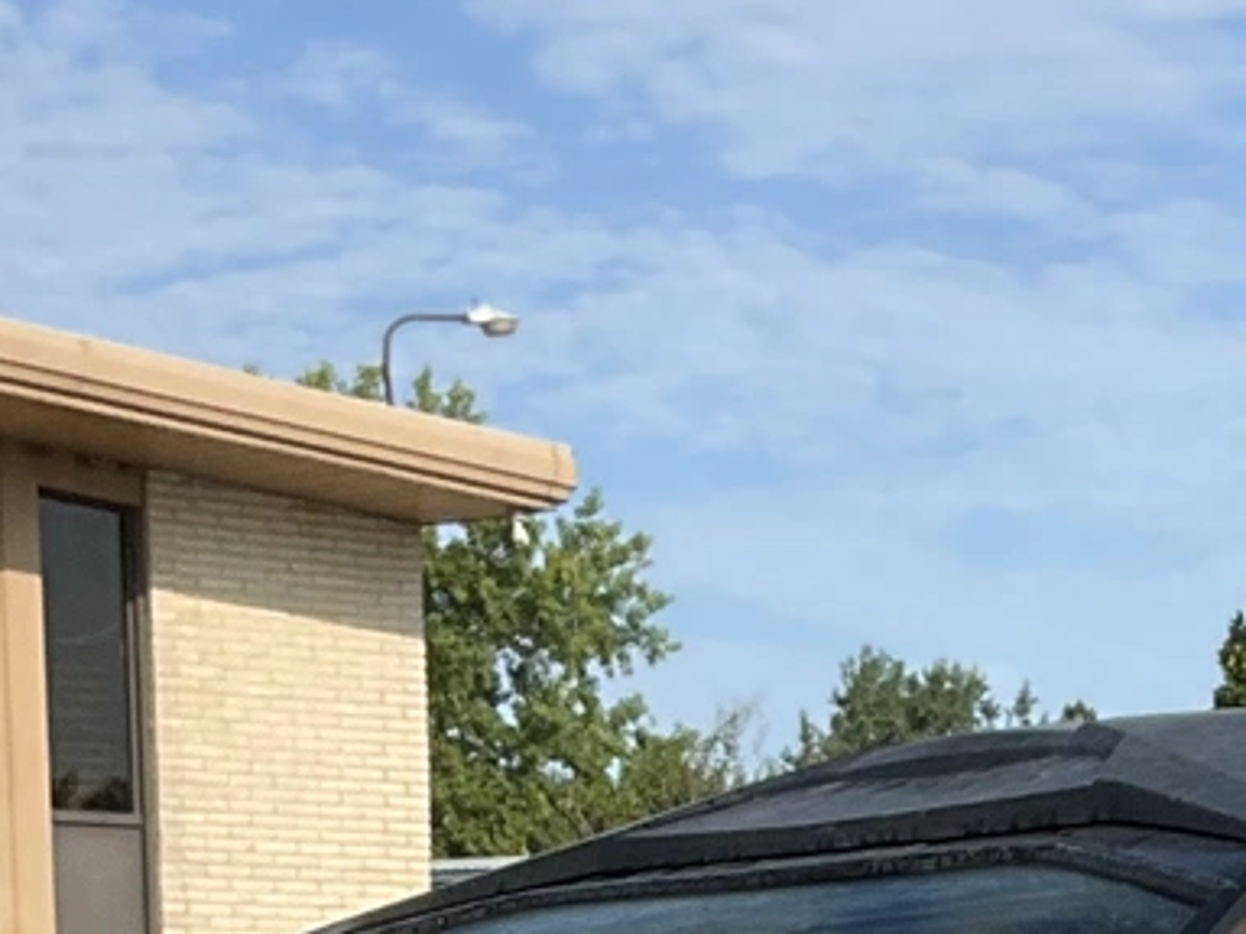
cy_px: 2209
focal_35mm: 151
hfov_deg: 13.0
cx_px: 1042
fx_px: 5435
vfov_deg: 8.9
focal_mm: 3
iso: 25
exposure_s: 1/1577
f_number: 1.8
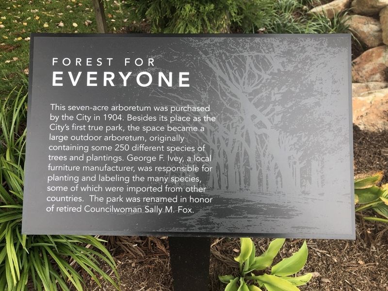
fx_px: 314
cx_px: 194
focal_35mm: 28
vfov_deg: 49.7
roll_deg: +1.0
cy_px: 146
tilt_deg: -42.4
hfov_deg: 63.4
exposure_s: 1/202
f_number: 1.8
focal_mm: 4
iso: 20
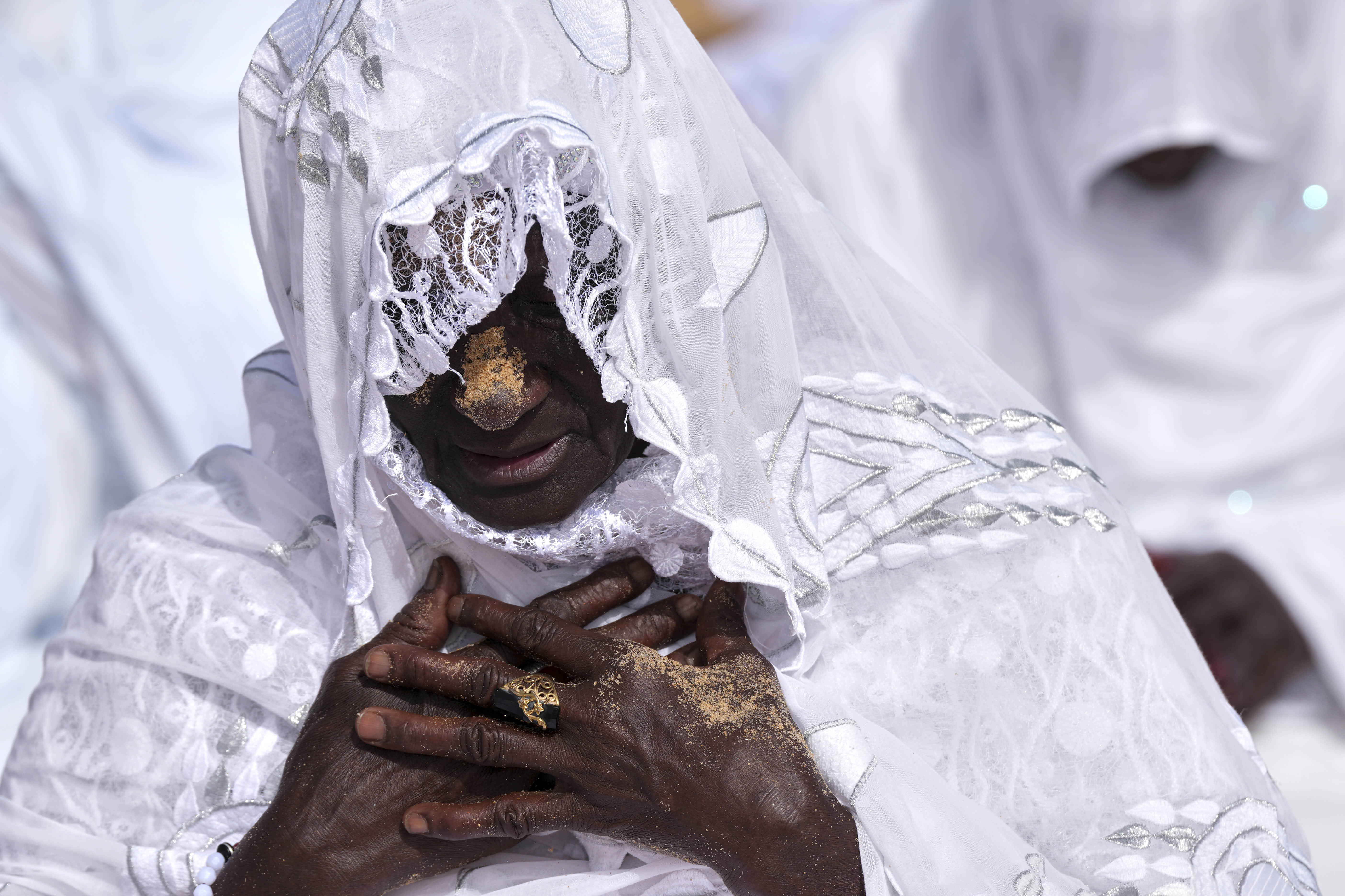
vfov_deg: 4.6
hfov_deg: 6.9
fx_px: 11207
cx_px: 672
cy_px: 448
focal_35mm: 300
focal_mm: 200
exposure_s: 1/1250
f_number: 5
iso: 100
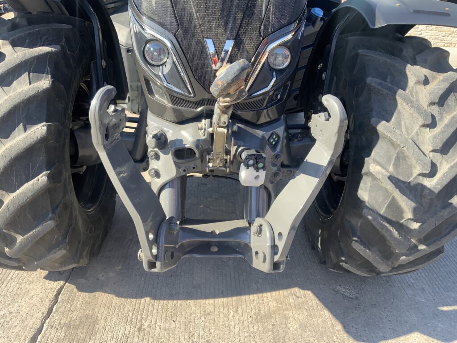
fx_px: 383
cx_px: 228
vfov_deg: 48.2
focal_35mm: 29
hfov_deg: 61.7
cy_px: 172
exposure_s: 1/236
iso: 16
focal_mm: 3
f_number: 1.8
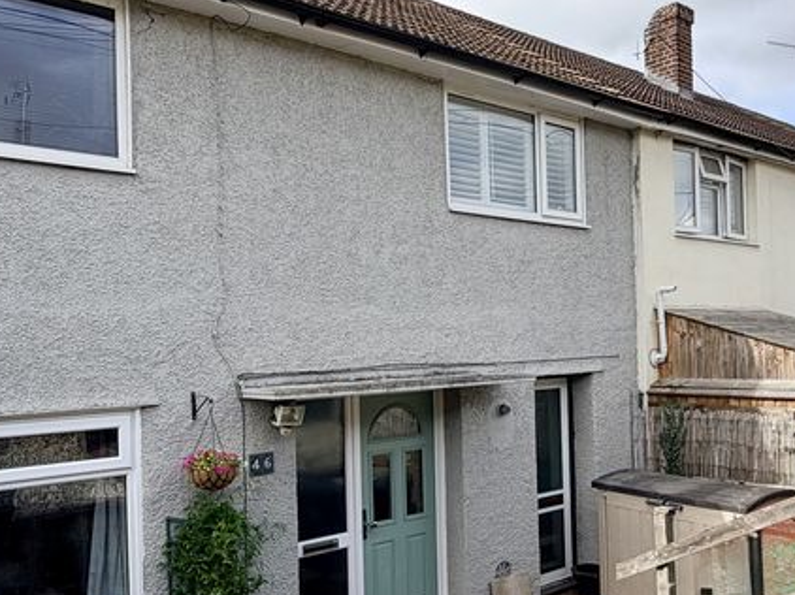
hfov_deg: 54.0
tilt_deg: +0.0
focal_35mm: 34
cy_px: 346
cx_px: 396
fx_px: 780
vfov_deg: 41.6
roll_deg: +2.3
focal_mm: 2.22
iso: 40
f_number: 2.2
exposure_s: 1/770
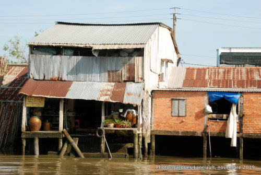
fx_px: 599
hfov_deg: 24.6
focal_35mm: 82
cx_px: 130
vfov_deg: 16.6
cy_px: 88
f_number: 11
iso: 500
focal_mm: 55
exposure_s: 1/400
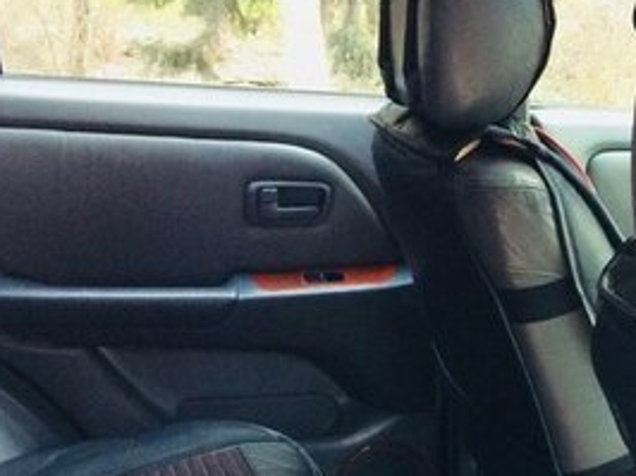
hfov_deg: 26.8
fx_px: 1322
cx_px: 454
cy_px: 578
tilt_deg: -29.3
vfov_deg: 19.2
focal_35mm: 72
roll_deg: -2.8
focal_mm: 4.15
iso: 160
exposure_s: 1/33
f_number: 2.2
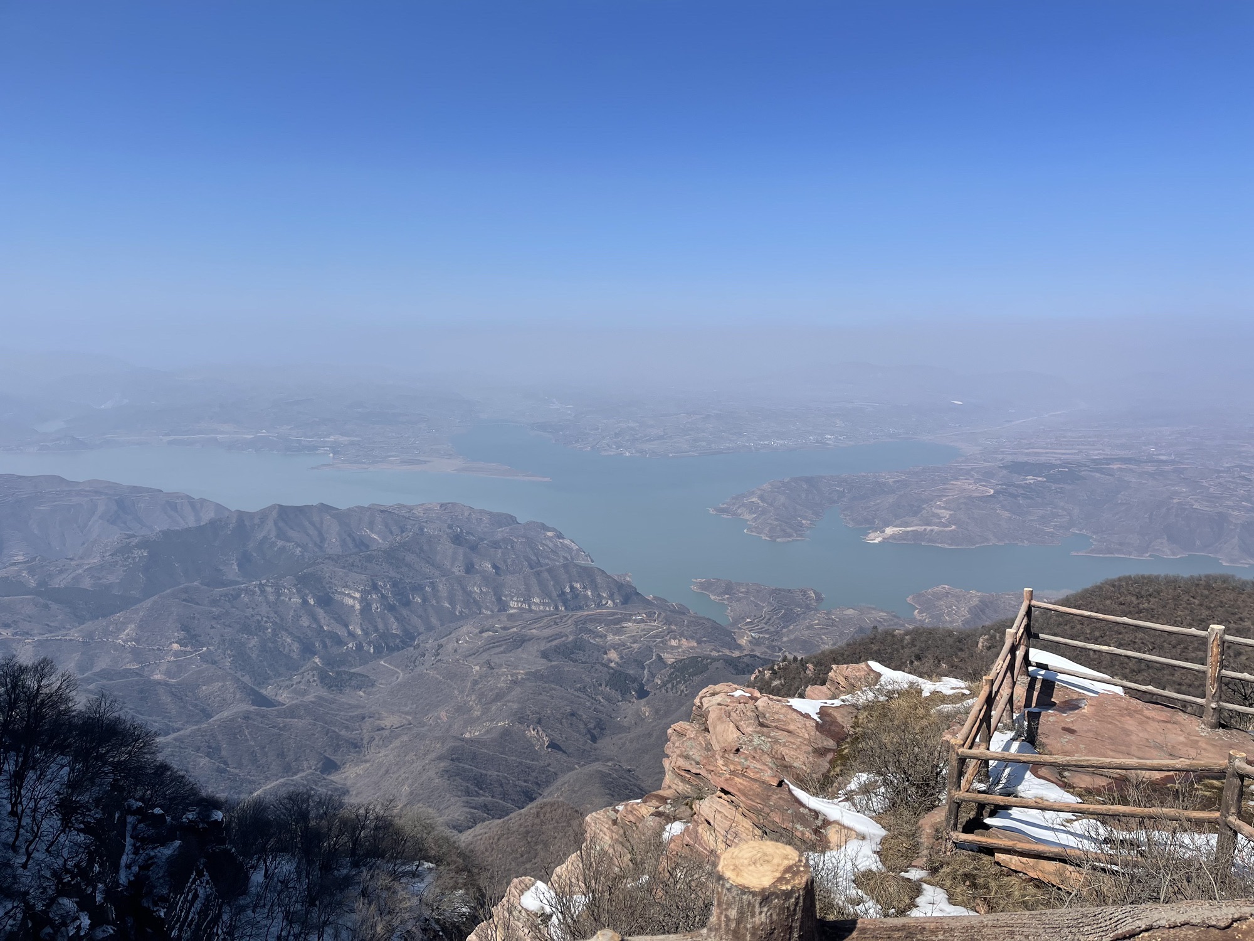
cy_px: 470
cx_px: 627
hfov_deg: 67.3
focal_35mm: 26
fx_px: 942
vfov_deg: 53.1
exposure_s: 1/4717
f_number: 1.6
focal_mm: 5.1
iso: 32
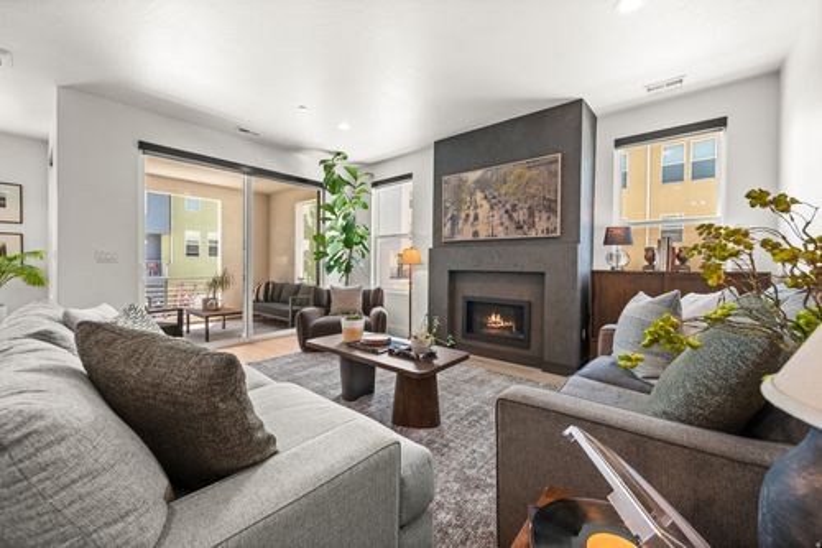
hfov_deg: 104.3
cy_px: 274
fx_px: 320
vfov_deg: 81.2
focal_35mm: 14
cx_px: 411
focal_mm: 14
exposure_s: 1/15
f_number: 7.1
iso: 500
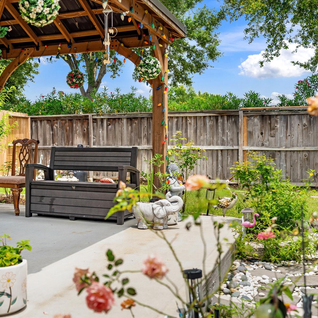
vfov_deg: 37.6
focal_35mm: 45
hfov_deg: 36.7
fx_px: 468
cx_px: 82
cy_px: 159
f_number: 2.8
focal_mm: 35
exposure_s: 1/1250
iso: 200
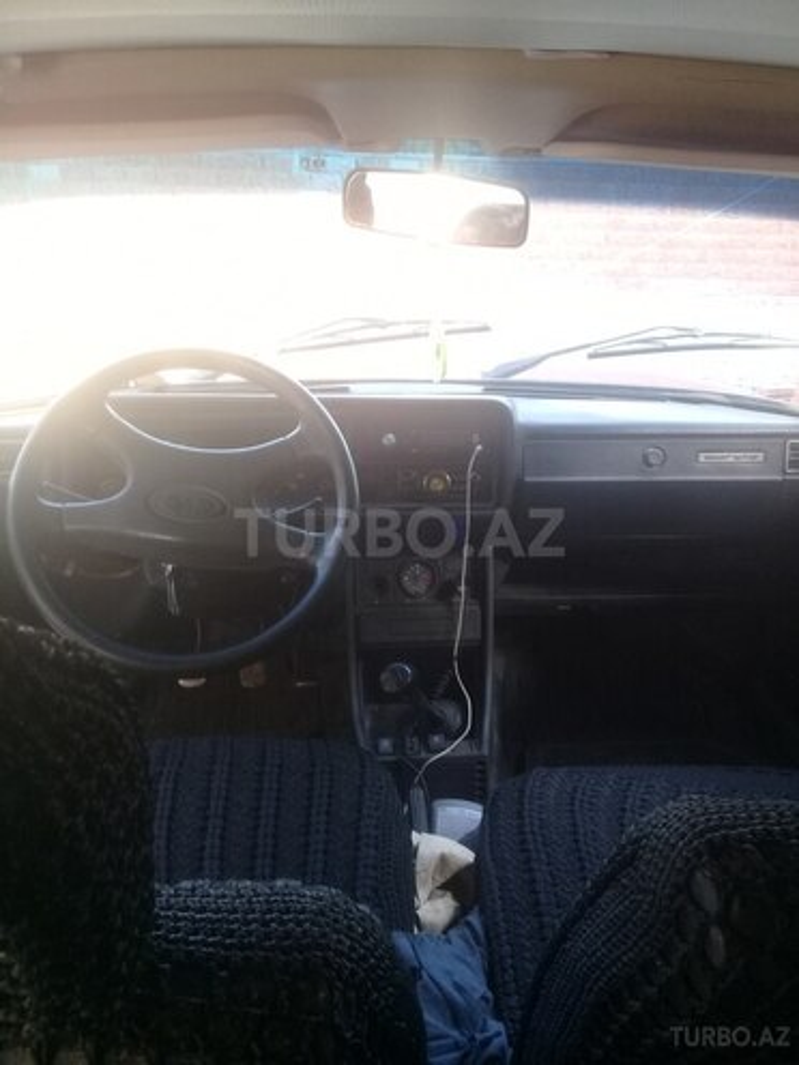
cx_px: 400
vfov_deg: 58.4
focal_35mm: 31
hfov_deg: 45.4
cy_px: 532
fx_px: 954
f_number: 2.2
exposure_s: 1/50
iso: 64
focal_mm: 3.3
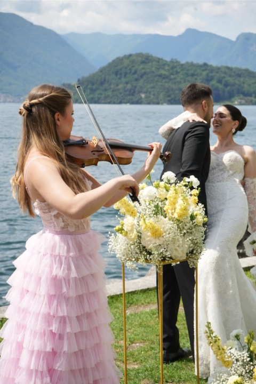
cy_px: 192
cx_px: 128
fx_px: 747
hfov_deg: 19.5
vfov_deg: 28.8
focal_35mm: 70
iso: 100
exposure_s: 1/250
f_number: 8
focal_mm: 70
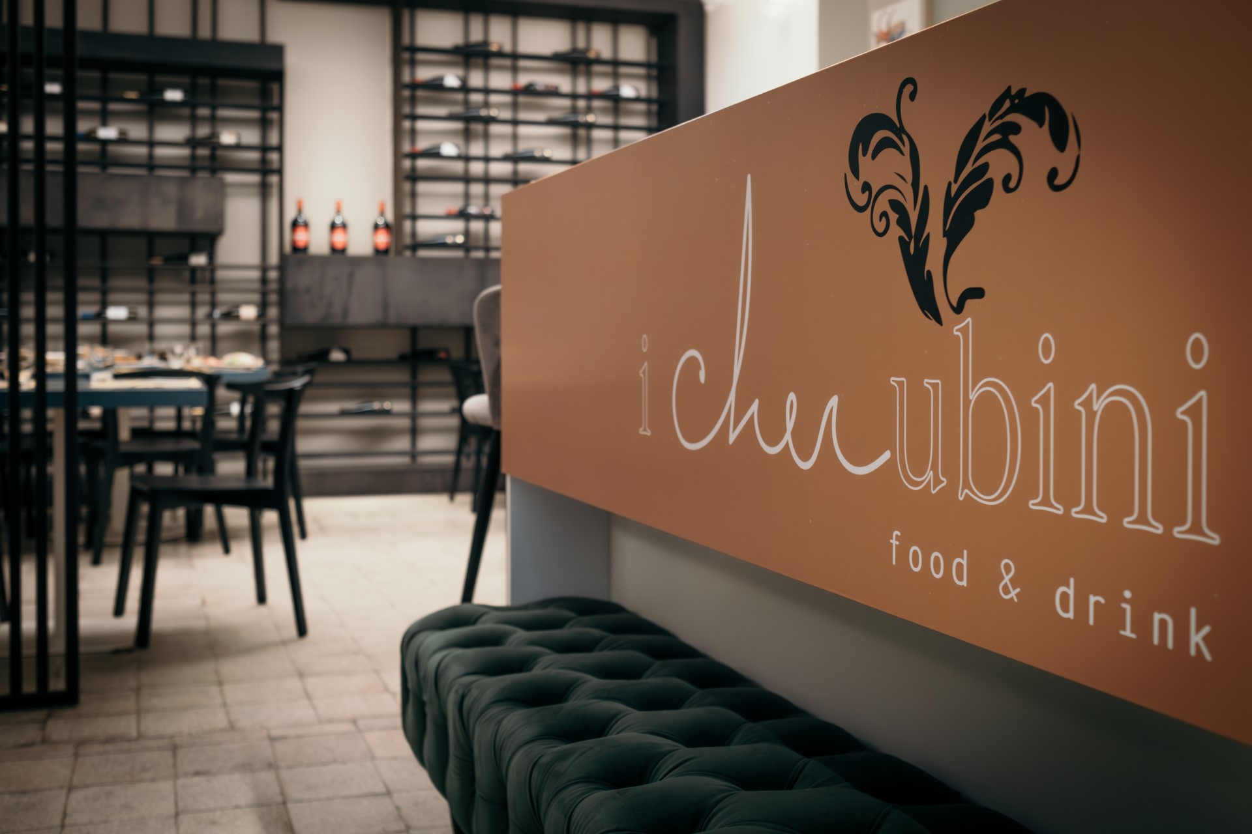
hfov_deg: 54.4
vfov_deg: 37.9
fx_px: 1217
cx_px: 626
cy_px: 417
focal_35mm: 35
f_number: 2.8
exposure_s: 1/30
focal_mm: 23
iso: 400
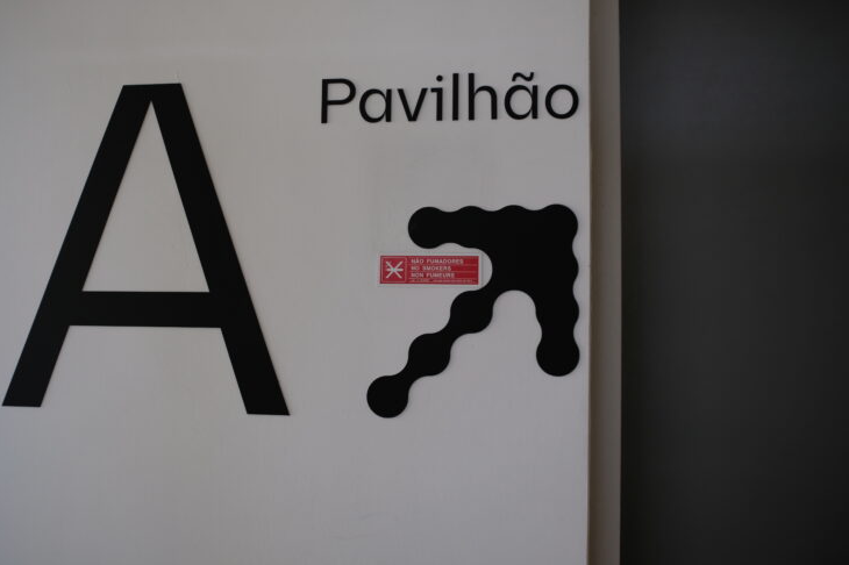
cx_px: 423
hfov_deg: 48.5
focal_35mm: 40
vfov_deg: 33.4
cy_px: 270
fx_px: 943
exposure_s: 1/240
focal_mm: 25
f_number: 1.7
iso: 200
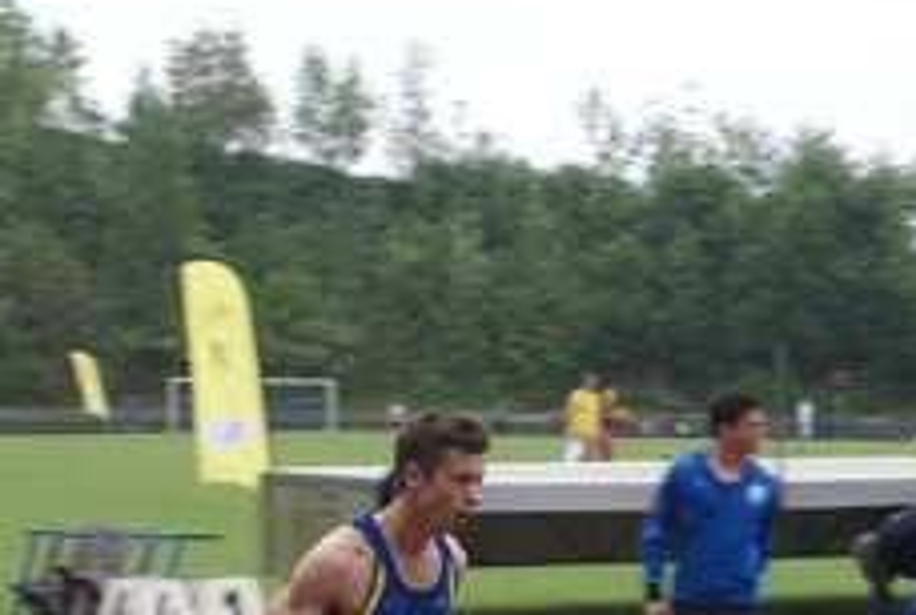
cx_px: 538
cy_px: 472
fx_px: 3166
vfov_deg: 11.1
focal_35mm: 124
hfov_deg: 16.5
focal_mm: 35
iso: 100
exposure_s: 1/200
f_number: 6.3
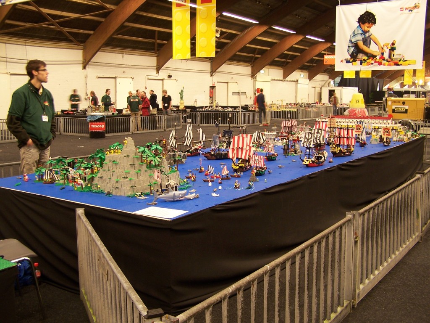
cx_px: 215
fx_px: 472
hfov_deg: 49.0
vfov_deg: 37.7
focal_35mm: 38
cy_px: 162
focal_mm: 6.3
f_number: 2.8
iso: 80
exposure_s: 1/2
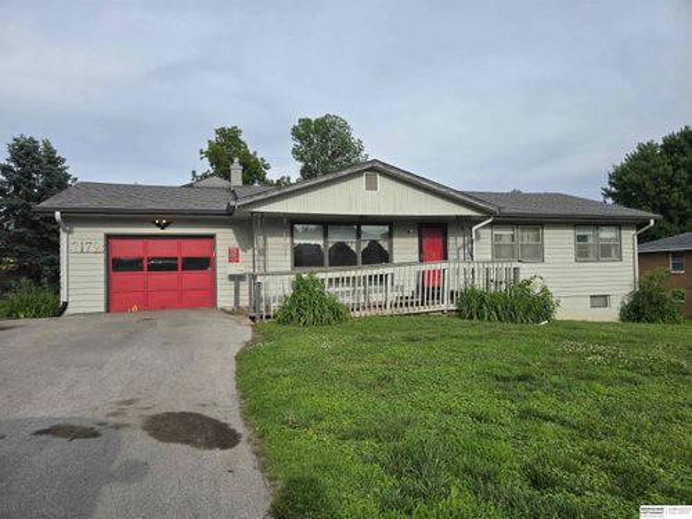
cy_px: 260
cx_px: 346
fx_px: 460
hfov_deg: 73.9
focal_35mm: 23
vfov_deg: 58.9
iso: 12
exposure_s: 1/726
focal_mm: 6.3
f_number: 1.7
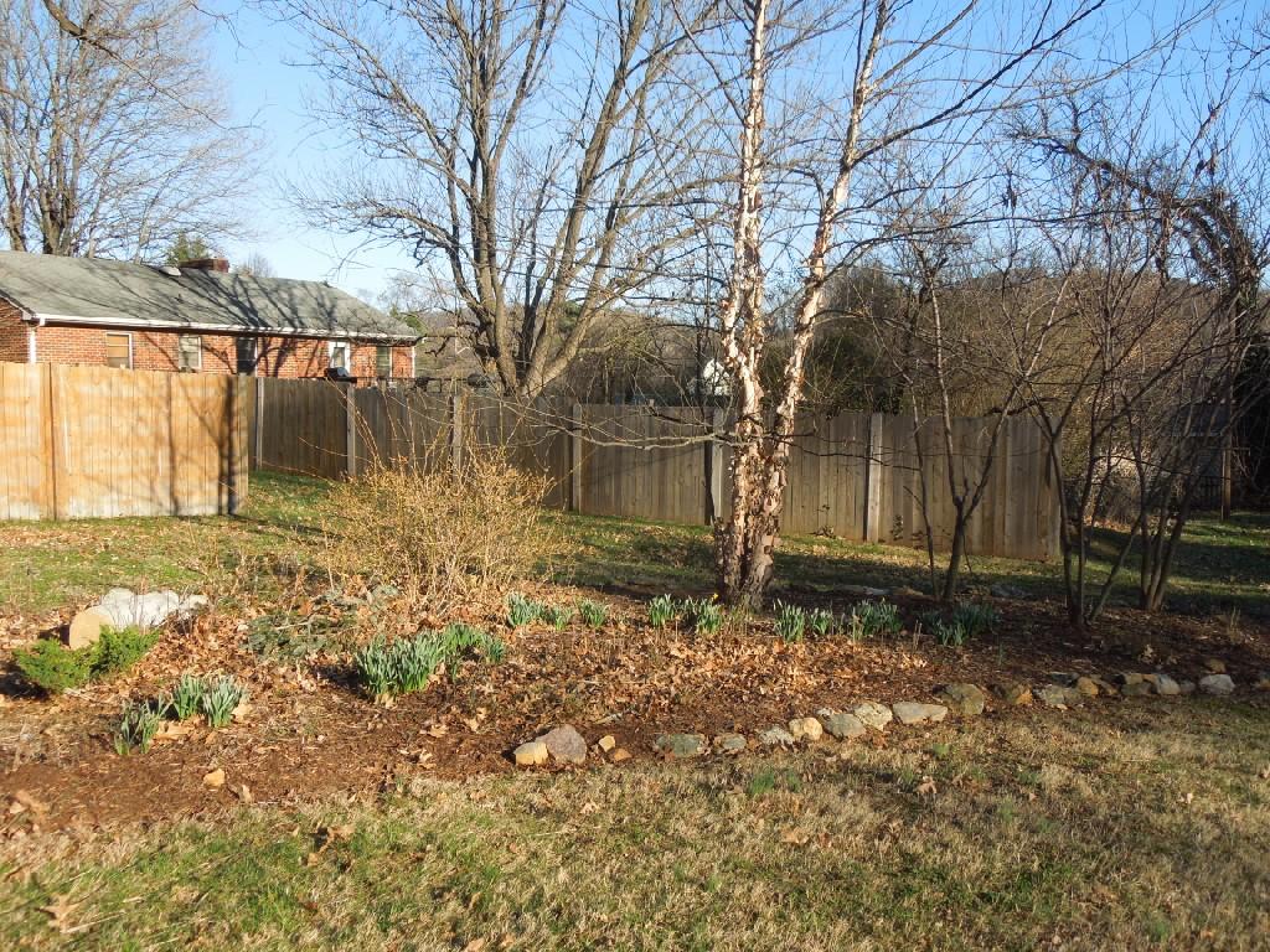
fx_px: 1137
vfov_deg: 45.4
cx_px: 635
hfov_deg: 58.4
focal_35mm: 31
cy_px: 476
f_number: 3.6
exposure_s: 1/500
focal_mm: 5.6
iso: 100
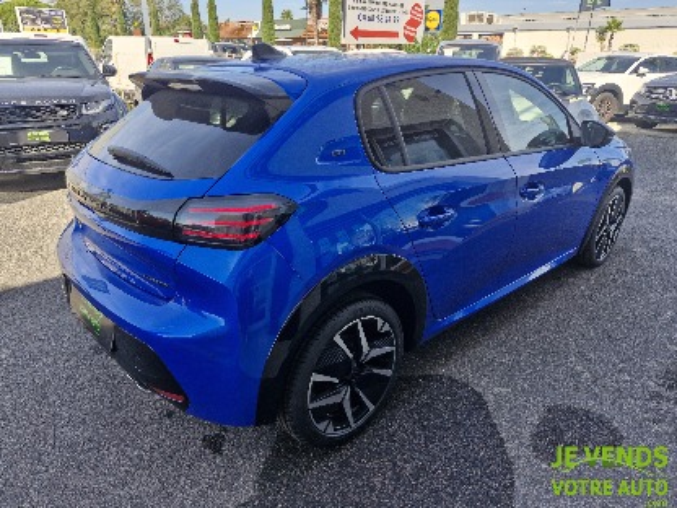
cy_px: 254
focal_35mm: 23
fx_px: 450
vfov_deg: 58.9
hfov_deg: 73.9
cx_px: 338
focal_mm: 5.54
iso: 50
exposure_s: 1/461
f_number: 1.8
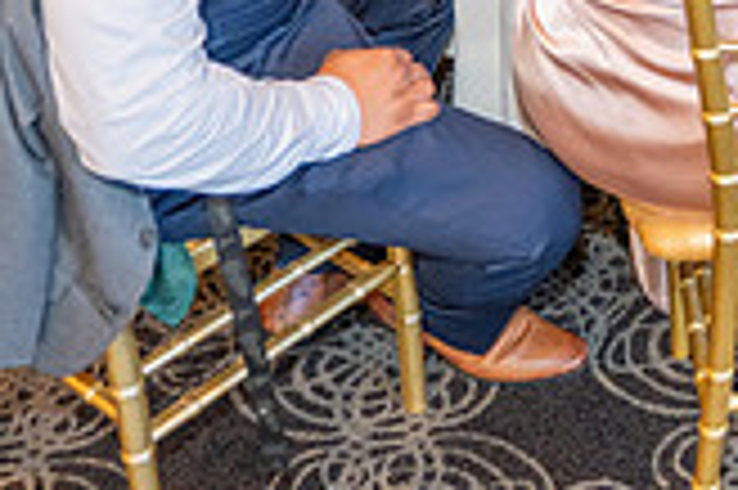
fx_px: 1741
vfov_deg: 14.5
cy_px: -335
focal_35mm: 85
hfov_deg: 22.5
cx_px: 819
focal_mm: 24
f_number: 2.8
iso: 1000
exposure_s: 1/125
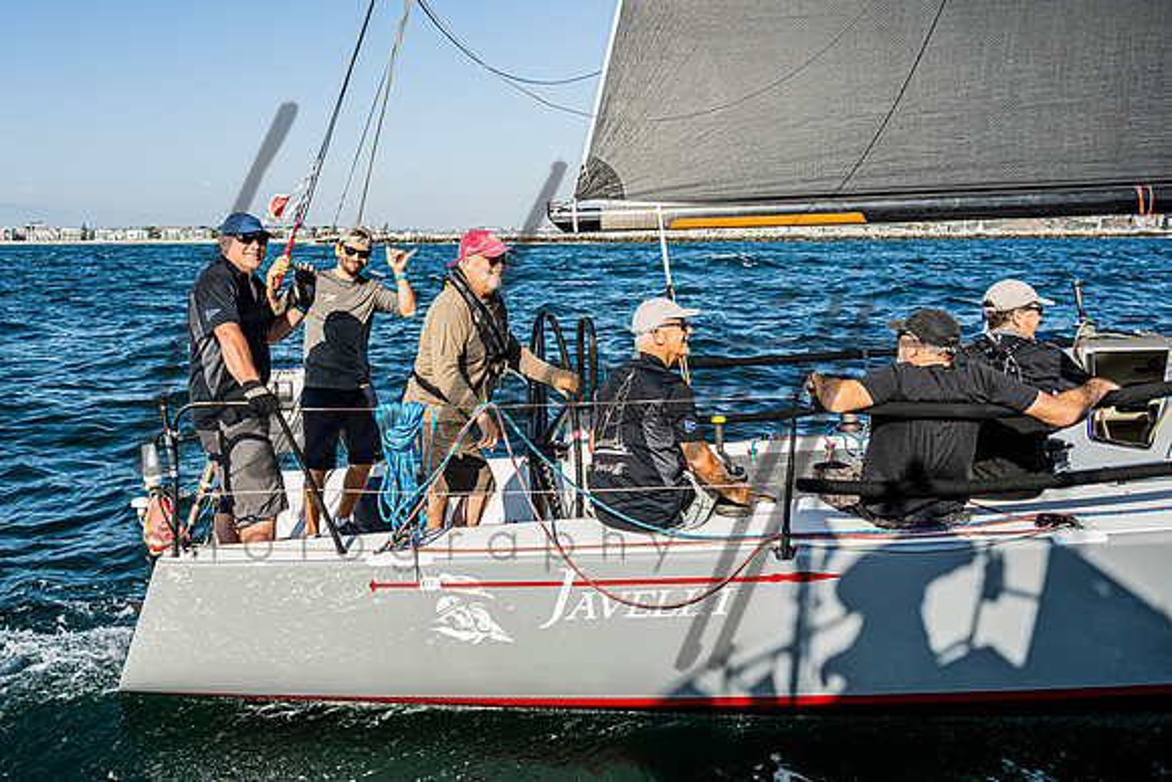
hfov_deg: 59.9
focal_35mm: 31
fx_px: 1010
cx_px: 480
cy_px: 376
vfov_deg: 42.3
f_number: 4.5
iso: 100
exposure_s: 1/640
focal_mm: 24
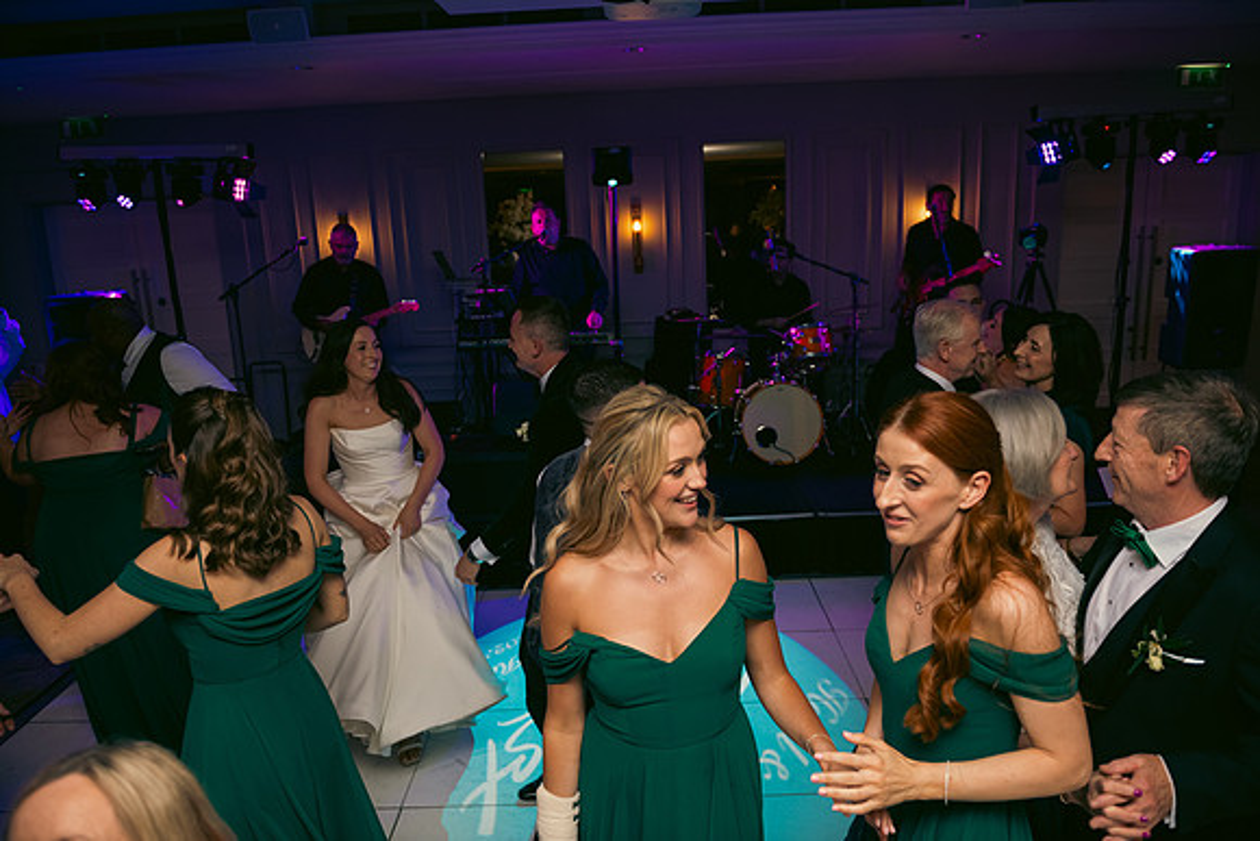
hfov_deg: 73.7
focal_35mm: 24
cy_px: 420
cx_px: 630
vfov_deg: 53.2
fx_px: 840
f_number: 3.5
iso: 800
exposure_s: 1/160
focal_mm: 24
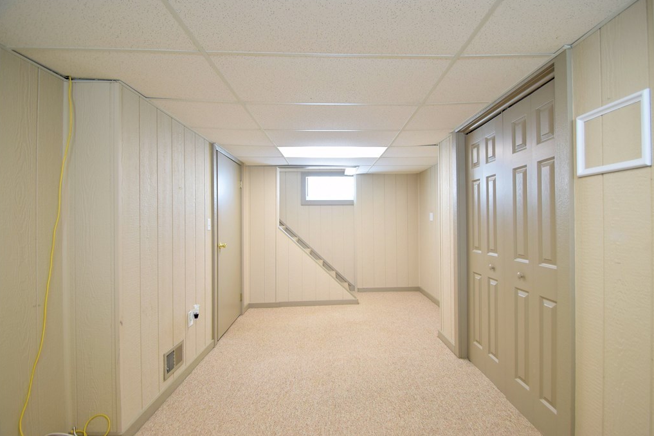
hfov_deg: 96.6
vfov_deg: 73.7
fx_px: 291
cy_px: 221
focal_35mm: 16
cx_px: 346
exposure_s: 1/15
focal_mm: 10
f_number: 3.5
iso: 320
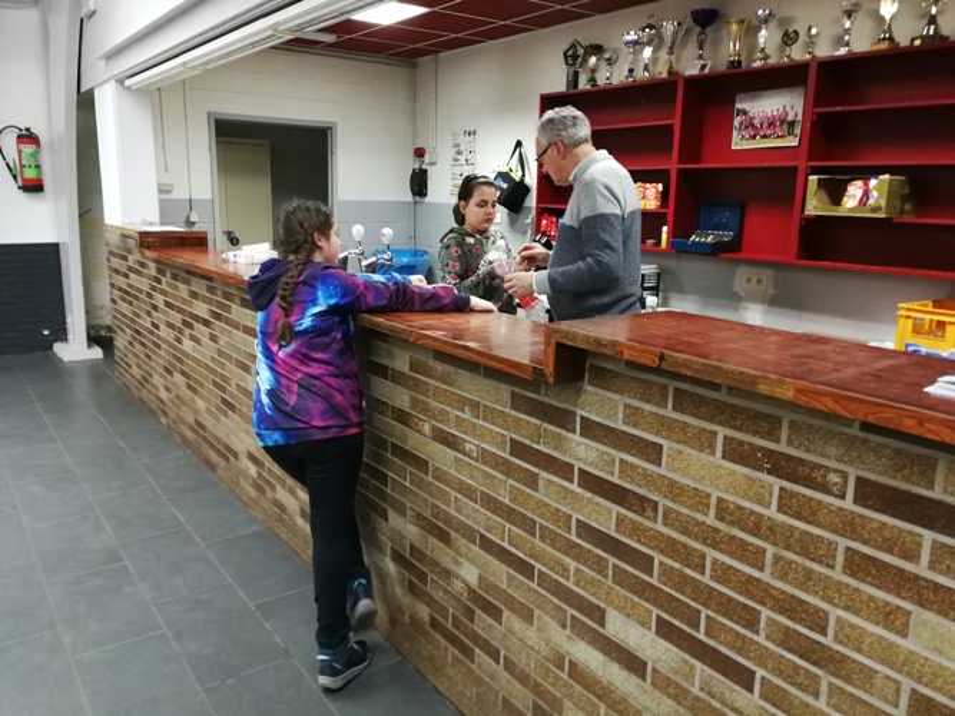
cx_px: 478
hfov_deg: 65.3
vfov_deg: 51.3
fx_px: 745
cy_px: 358
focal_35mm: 27
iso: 400
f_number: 2.2
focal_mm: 3.95
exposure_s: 1/25
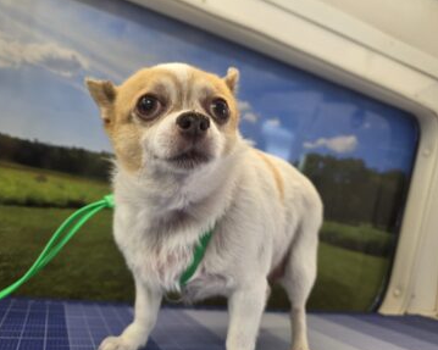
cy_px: 176
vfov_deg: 56.8
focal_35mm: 25
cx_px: 216
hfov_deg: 68.1
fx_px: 324
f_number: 1.7
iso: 200
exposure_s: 1/120
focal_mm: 6.3
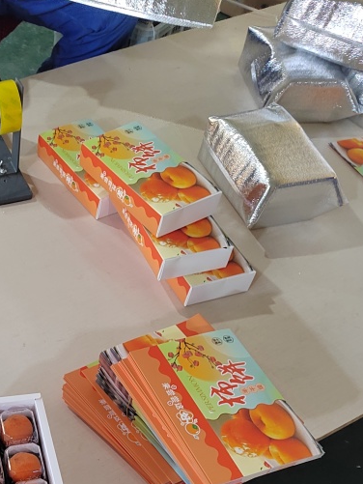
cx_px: -18
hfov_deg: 27.6
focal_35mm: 49
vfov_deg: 36.5
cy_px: 433
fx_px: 685
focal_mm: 5.52
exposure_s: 1/100
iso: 1994
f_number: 1.9
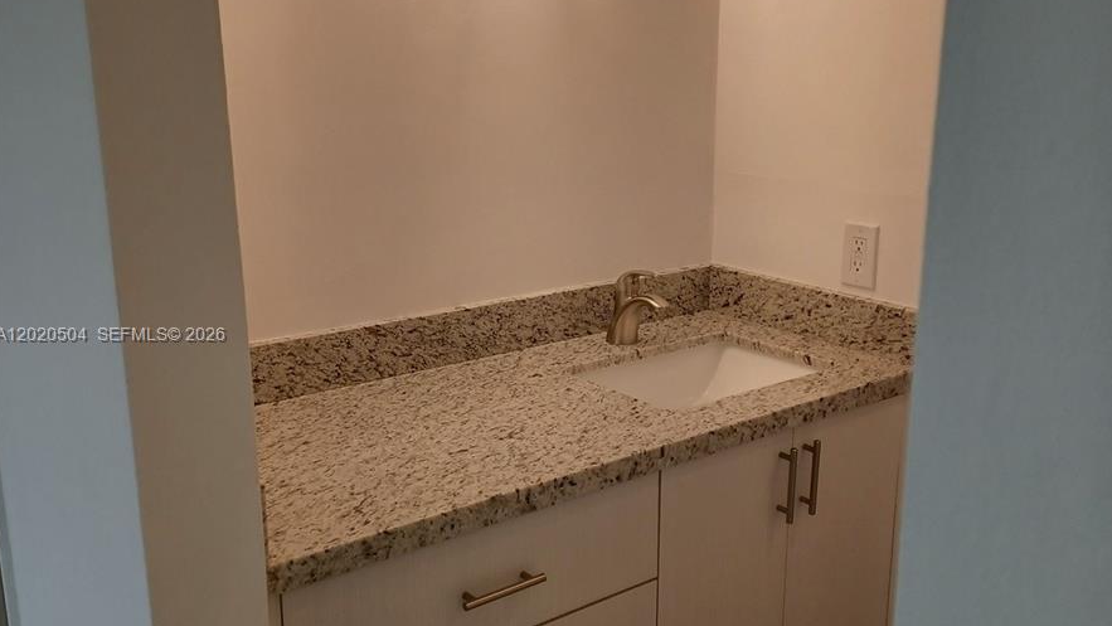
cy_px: 336
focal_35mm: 37
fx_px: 1091
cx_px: 559
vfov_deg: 32.0
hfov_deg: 54.0
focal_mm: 4.6
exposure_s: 1/59
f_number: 1.8
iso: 64
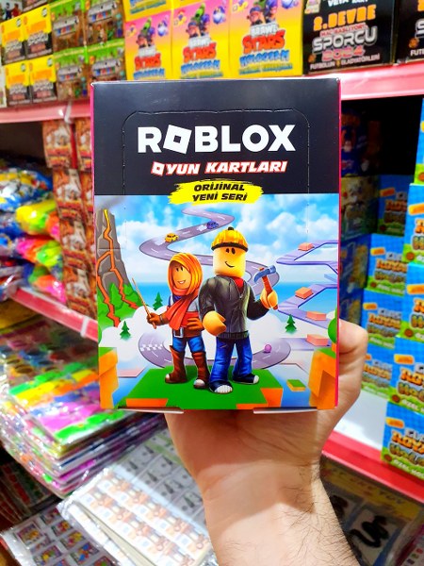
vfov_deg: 67.3
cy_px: 283
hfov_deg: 53.1
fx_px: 425
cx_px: 212
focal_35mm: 26
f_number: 2.4
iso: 400
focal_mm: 4.32
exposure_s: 1/50
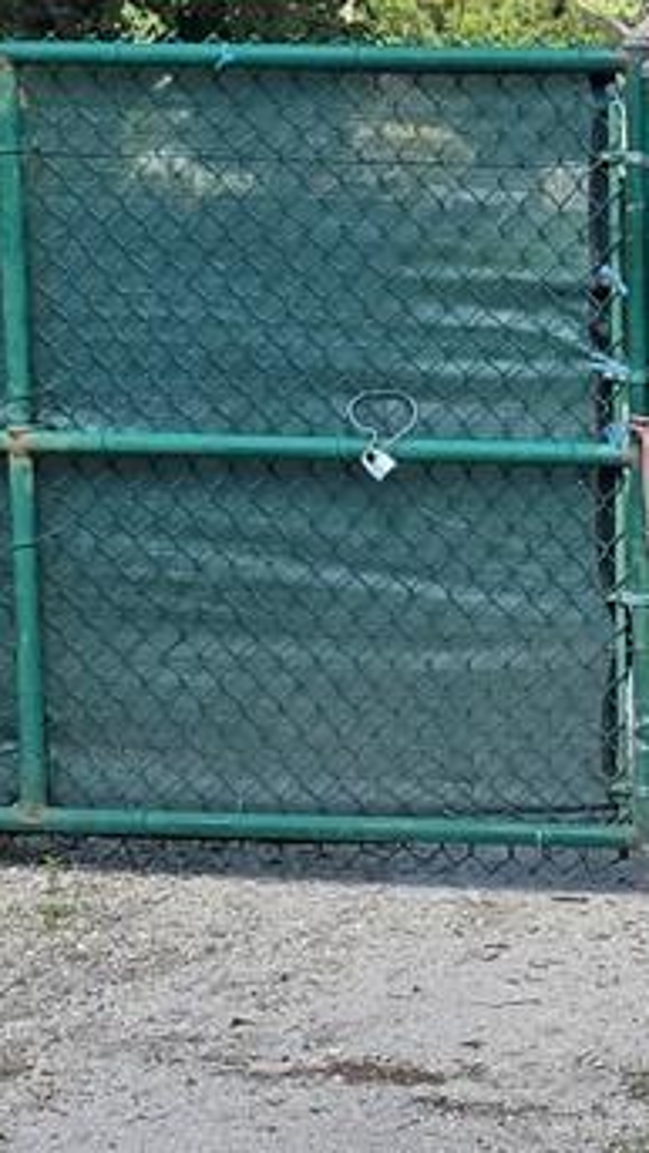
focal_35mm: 117
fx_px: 3579
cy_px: 615
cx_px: 955
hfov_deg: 10.1
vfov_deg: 18.3
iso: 12
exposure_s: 1/379
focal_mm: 6.3
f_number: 1.7
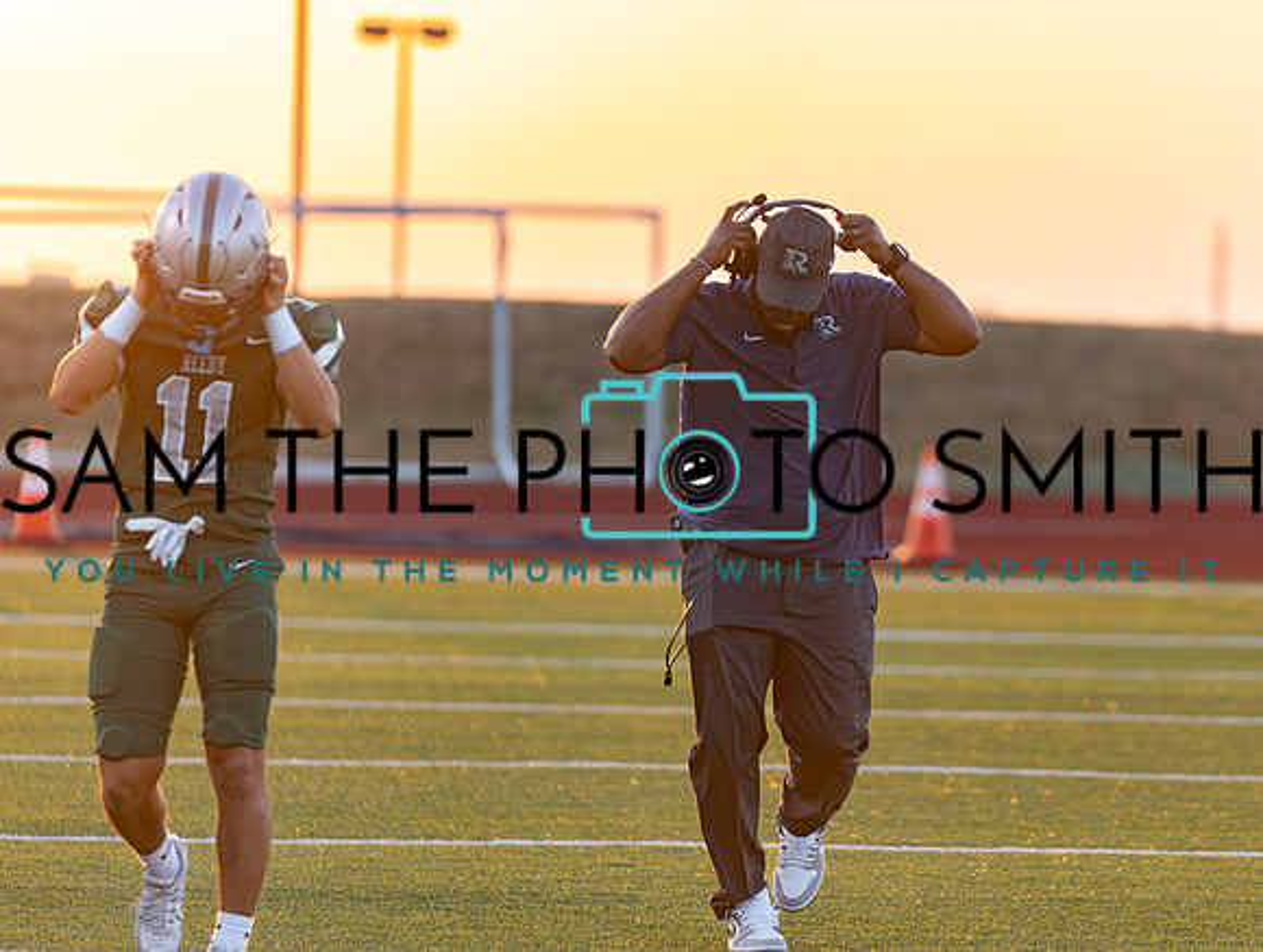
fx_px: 9257
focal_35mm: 253
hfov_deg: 7.8
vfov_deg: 5.9
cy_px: 428
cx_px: 779
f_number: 2.8
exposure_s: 1/320
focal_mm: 200
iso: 160
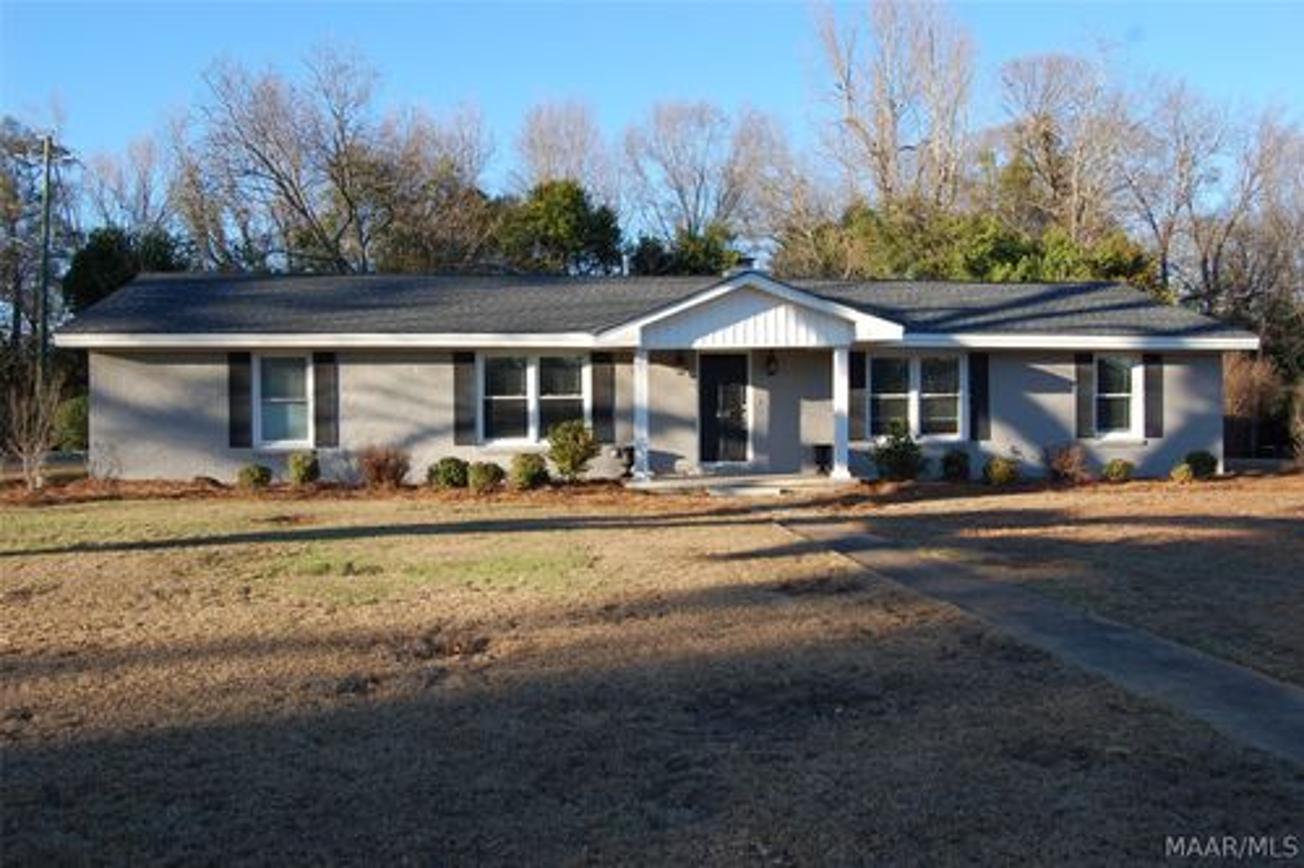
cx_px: 652
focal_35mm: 30
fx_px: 1086
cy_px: 434
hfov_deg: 61.9
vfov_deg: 43.6
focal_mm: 20
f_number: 7.1
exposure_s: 1/200
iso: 200
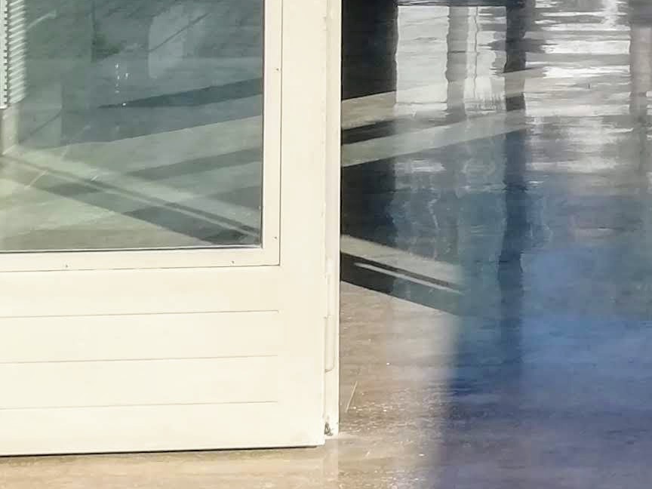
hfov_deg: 13.4
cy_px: -283
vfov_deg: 9.9
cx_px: 737
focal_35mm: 144
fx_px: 2712
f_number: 2.2
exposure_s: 1/584
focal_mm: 3.81
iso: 50
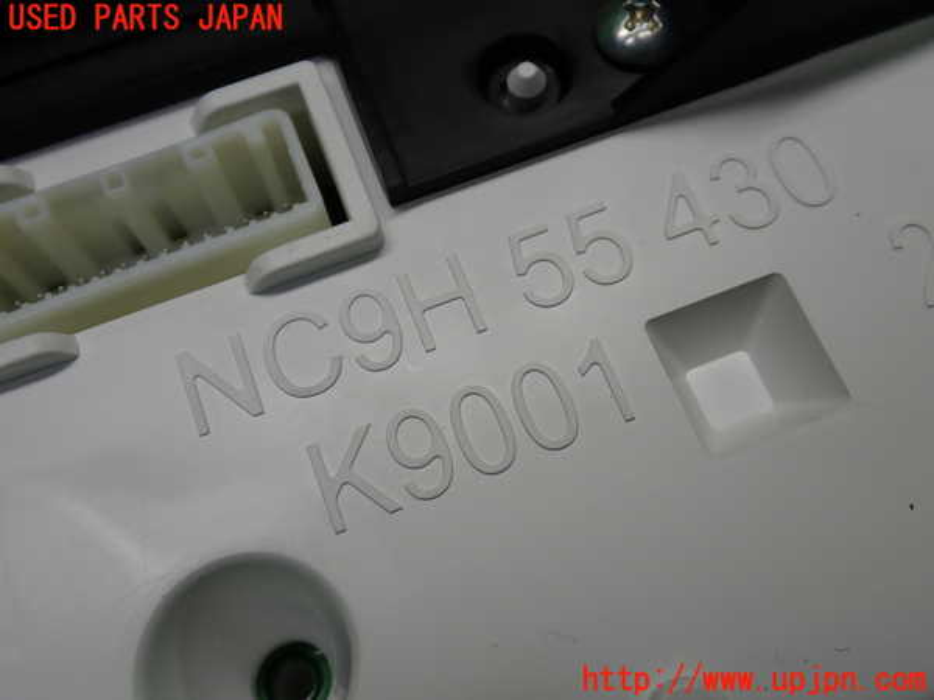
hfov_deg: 49.0
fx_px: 1025
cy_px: 350
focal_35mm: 38
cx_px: 467
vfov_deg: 37.7
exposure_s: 1/100
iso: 100
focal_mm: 6.83
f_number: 2.7
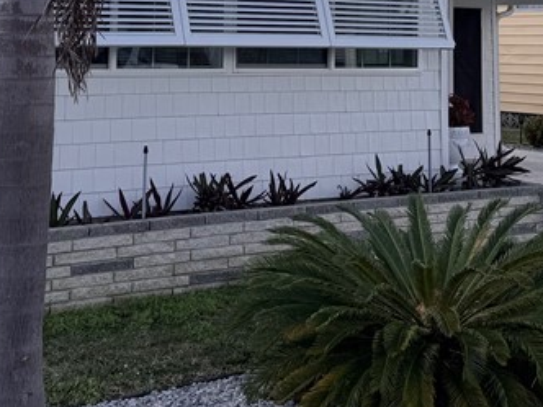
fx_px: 1161
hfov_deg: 26.3
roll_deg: -1.0
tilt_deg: +5.4
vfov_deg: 18.9
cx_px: 293
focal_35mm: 74
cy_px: -70
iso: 80
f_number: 1.78
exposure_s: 1/4310
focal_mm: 6.76
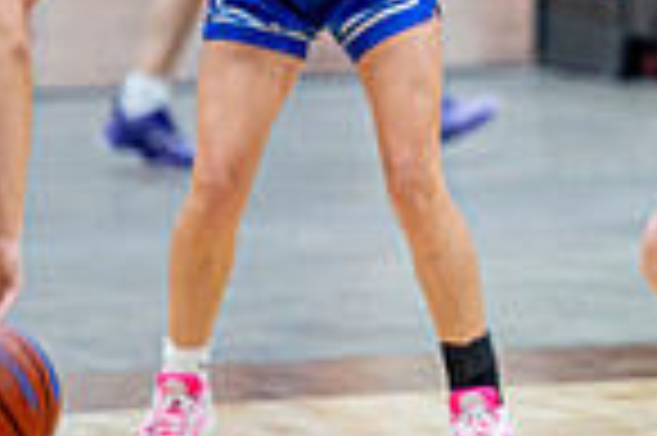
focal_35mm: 696
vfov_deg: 2.0
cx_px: 783
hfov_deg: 3.0
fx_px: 12688
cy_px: -90
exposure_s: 1/320
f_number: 2.8
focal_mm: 175
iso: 2000
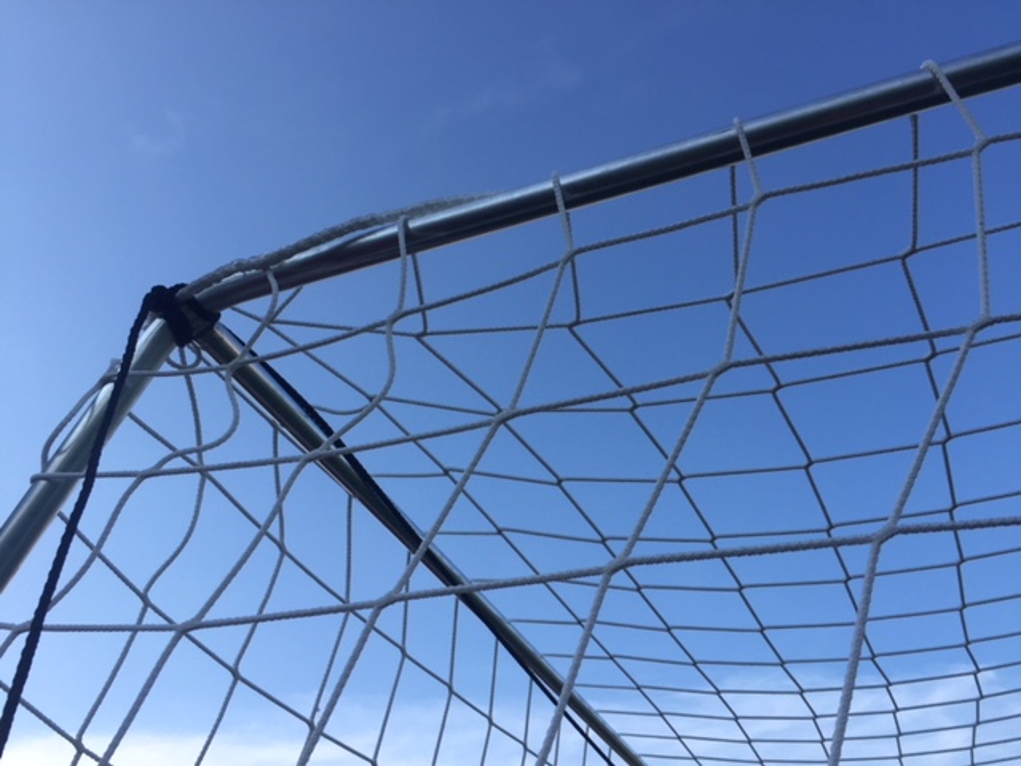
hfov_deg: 61.7
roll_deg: +0.1
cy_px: 383
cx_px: 510
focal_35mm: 29
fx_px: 855
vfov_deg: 48.2
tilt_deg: +38.2
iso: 32
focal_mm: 4.15
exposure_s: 1/1130
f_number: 2.2
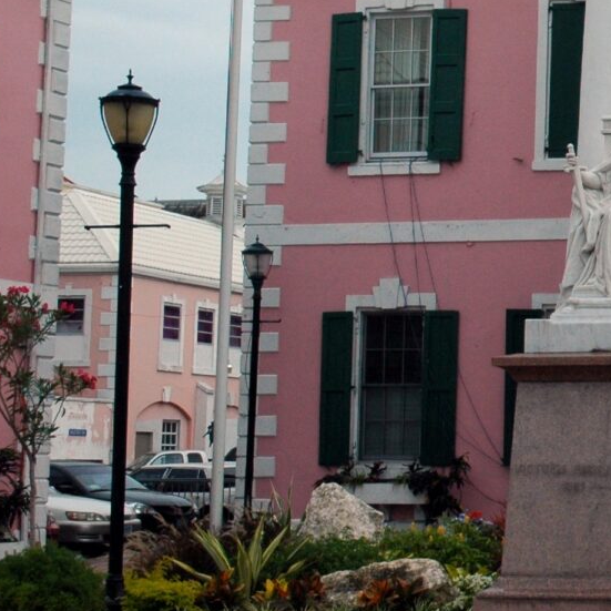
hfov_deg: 14.2
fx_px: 2244
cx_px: 984
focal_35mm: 112
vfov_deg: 15.5
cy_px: 197
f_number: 11
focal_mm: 27
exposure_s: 1/500
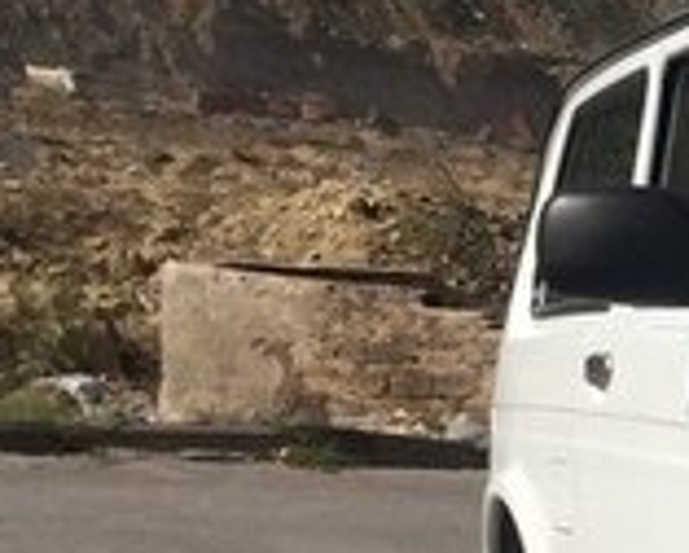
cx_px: 1277
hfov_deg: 14.1
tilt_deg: -11.1
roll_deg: -9.4
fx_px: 2430
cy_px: 608
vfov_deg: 12.8
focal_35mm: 119
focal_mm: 4.15
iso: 32
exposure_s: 1/3731
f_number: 2.2
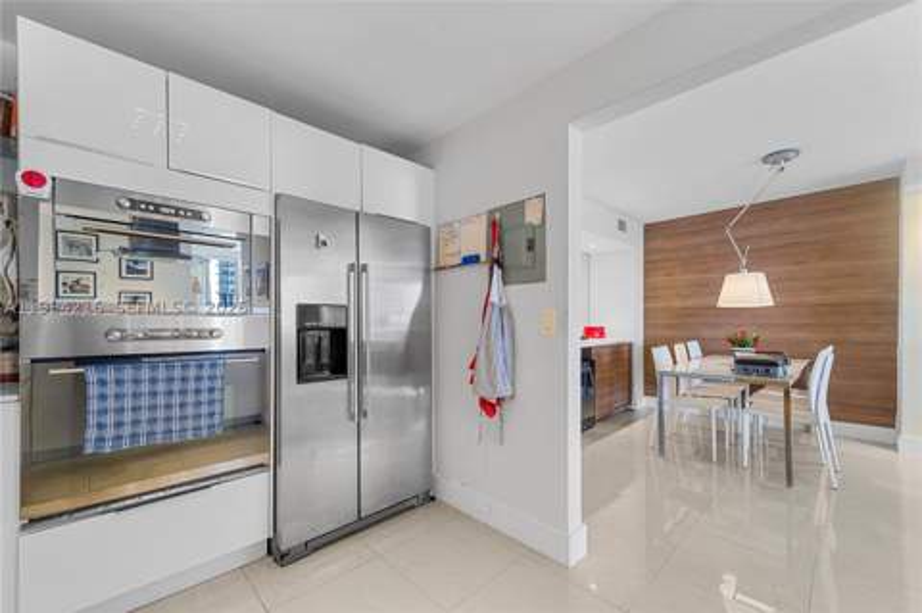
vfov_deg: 81.1
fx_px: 358
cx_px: 461
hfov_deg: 104.3
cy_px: 306
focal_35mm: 14
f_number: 8
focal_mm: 14
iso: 400
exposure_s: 1/3
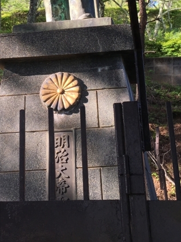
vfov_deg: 26.7
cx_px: 35
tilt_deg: +20.0
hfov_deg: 20.8
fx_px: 488
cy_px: 19
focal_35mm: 70
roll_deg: +1.4
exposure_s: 1/215
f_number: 2.2
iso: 25
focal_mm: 4.15
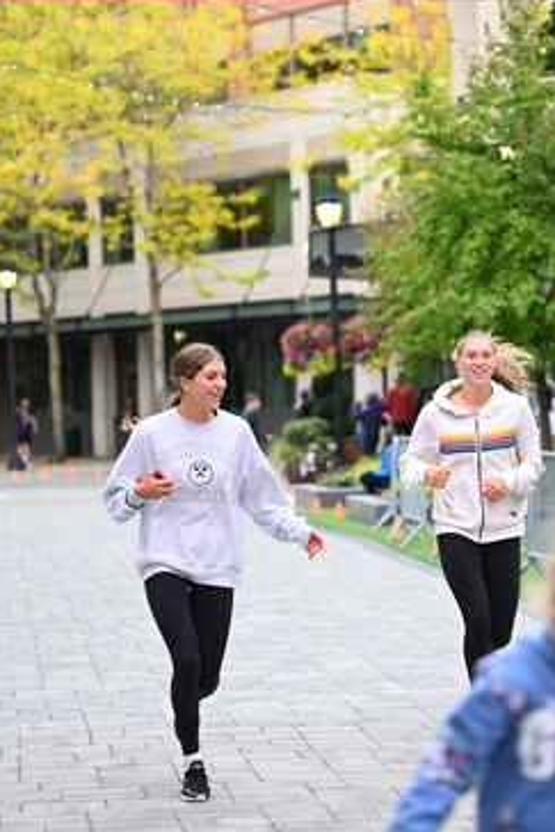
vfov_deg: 14.1
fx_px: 3350
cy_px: 415
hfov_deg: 9.5
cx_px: 425
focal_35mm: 145
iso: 640
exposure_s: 1/1600
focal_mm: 96
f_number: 2.8
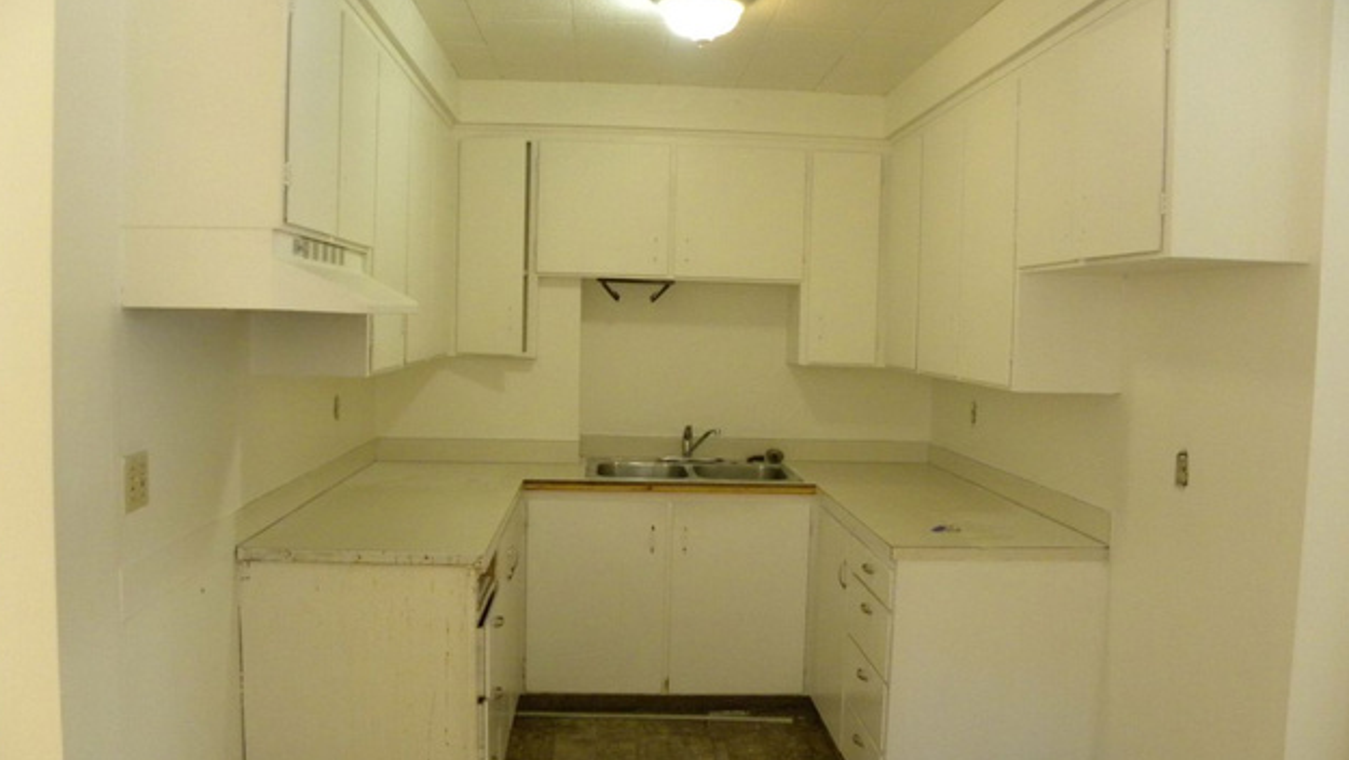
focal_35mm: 29
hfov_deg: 66.0
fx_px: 1038
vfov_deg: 40.2
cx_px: 660
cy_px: 386
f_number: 2.8
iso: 400
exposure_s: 1/51
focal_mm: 4.6
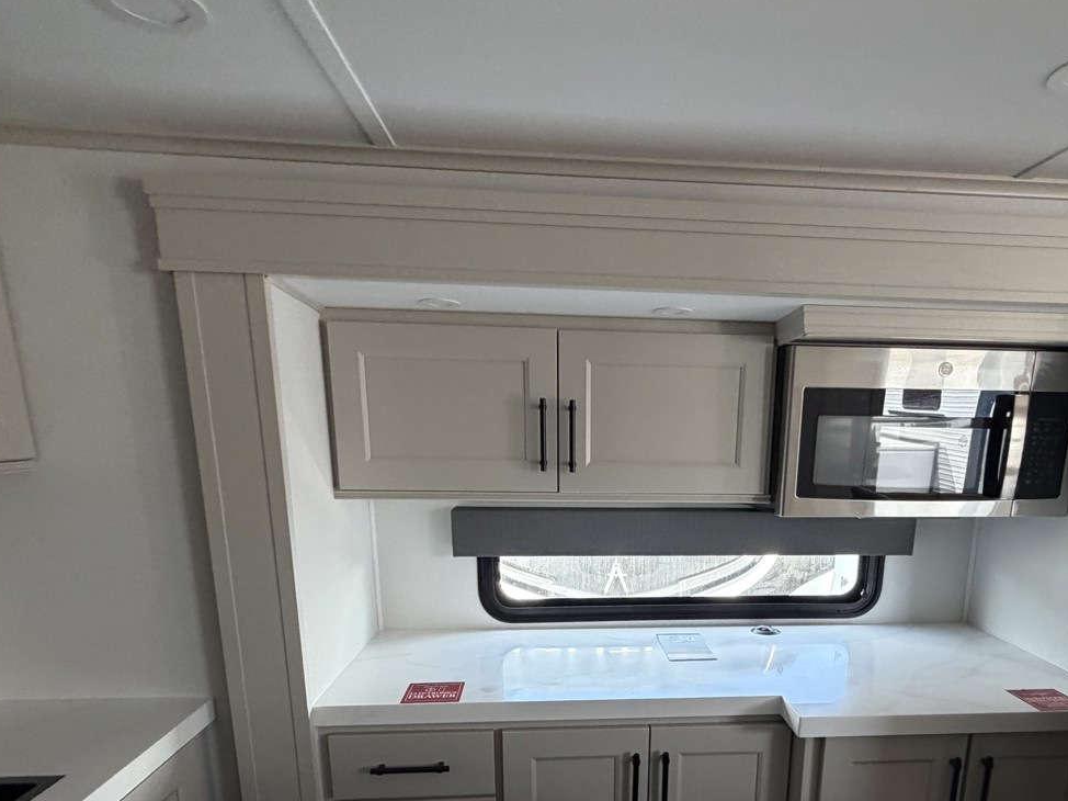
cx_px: 634
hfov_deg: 73.2
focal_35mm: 23
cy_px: 599
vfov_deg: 56.0
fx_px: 709
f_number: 2.2
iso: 320
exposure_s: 1/94
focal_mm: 2.22
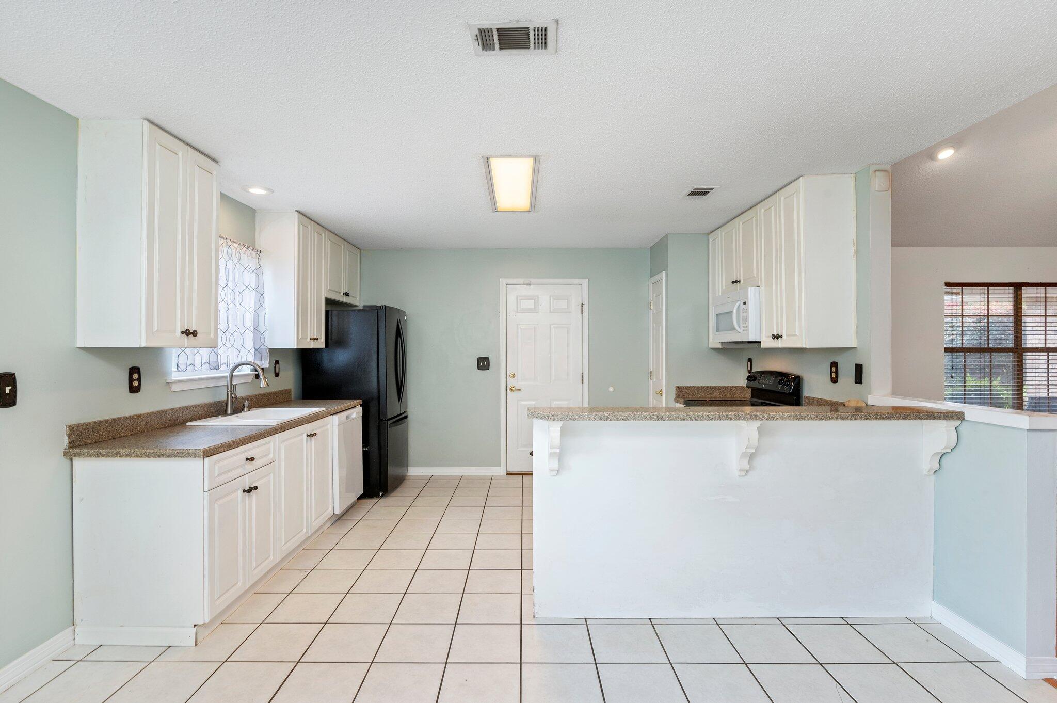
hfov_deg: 91.7
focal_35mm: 18
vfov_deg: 68.8
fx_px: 513
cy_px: 352
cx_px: 528
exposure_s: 1/40
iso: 320
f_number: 9
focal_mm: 17.5
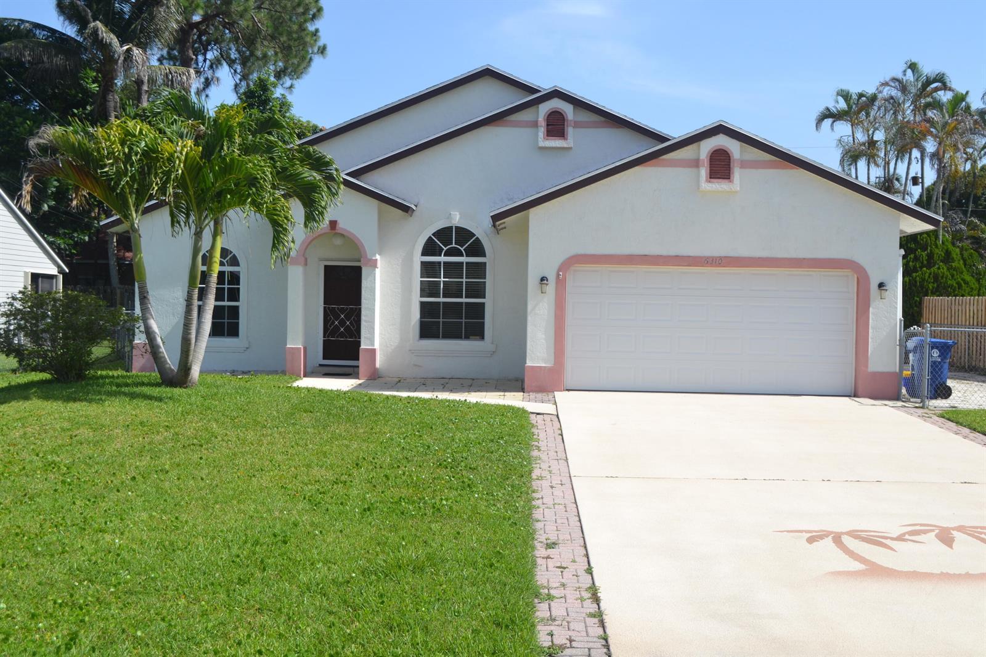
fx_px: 1150
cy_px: 328
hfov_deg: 46.4
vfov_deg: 31.9
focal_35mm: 42
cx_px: 493
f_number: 7.1
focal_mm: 28
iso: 100
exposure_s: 1/200
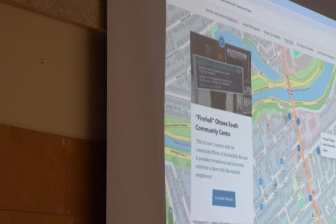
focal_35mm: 121
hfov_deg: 16.8
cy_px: 138
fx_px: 1129
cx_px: 246
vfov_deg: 11.3
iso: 2800
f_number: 5.6
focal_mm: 52
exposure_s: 1/60
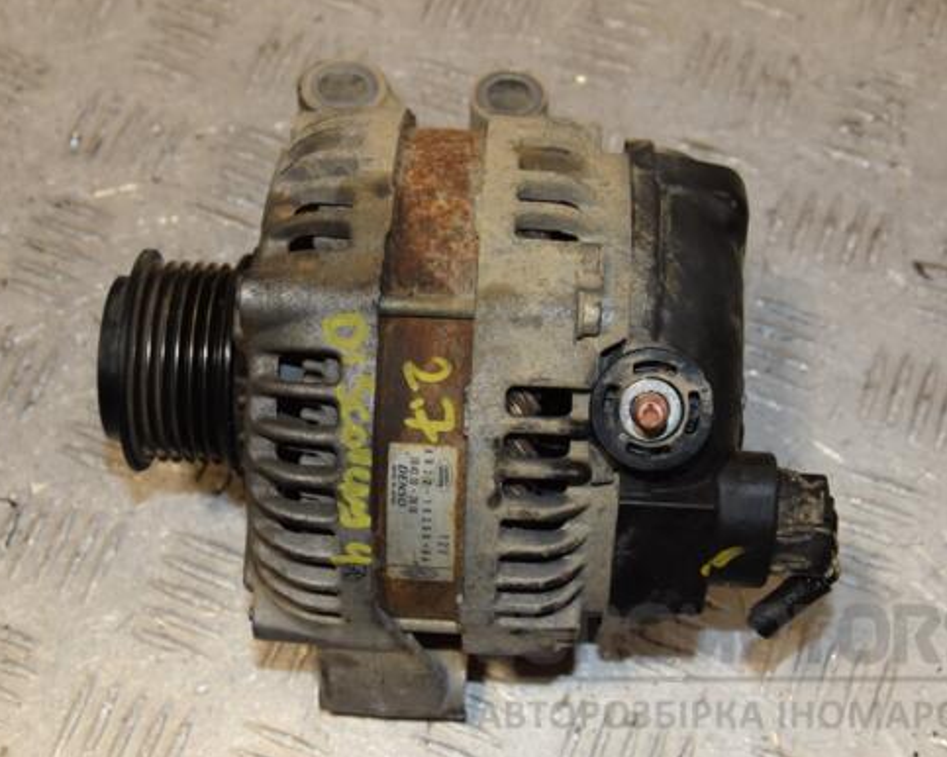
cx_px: 439
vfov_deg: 21.8
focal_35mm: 70
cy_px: 373
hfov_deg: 27.1
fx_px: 1961
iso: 800
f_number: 8
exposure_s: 1/200
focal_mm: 40
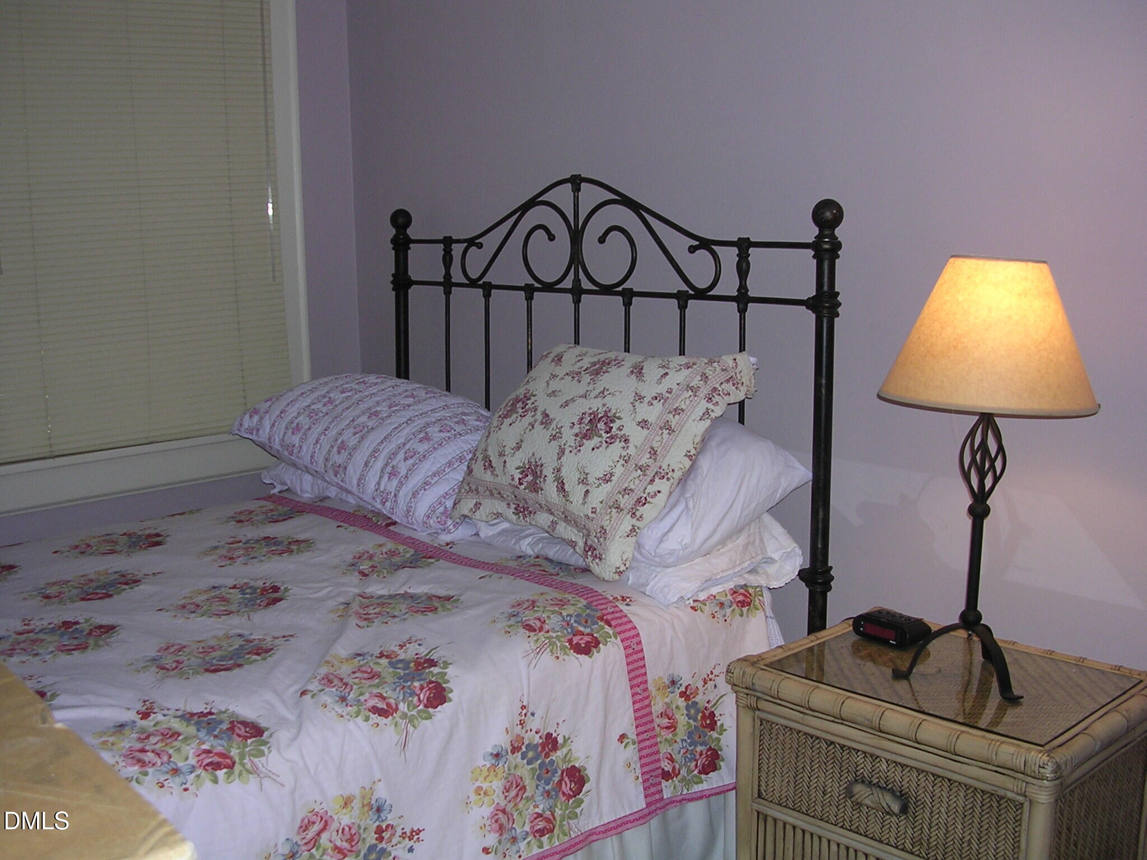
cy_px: 430
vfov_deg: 37.7
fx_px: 1259
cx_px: 574
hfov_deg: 49.0
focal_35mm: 38
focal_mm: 5.8
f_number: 2.8
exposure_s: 1/60.1
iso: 124
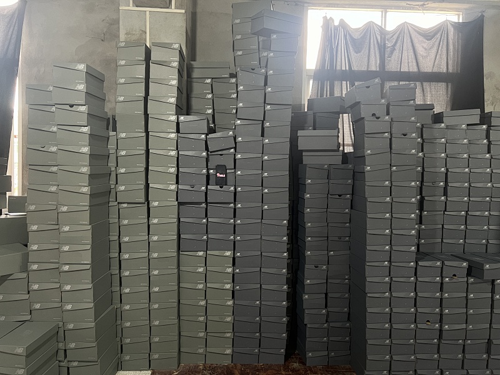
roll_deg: -0.9
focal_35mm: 26
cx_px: 250
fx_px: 376
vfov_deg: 53.1
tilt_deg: -2.5
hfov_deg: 67.3
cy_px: 188
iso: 160
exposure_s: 1/50
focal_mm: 5.7
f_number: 1.5
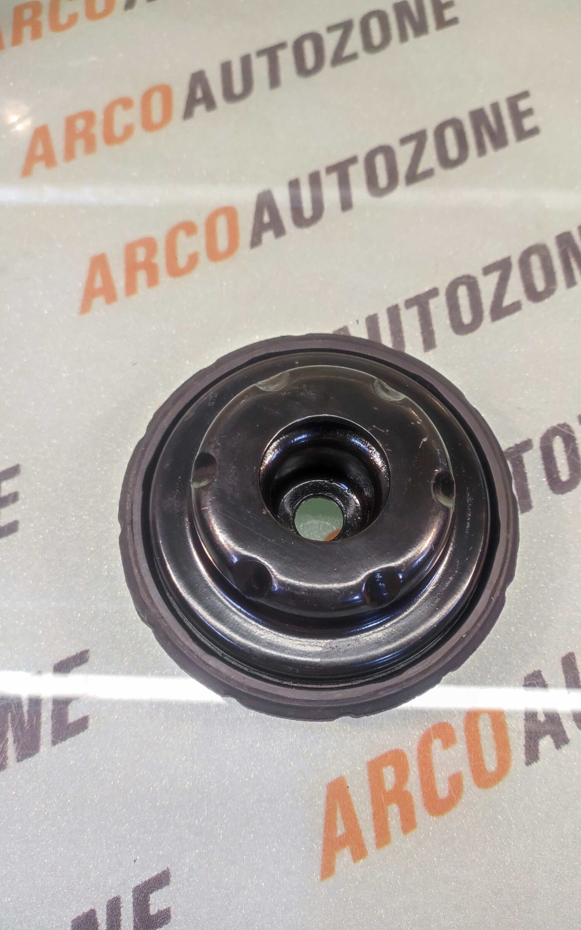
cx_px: 313
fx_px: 481
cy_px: 468
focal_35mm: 19
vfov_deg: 88.0
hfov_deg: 62.1
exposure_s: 1/33
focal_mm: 4.74
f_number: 1.79
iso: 1071
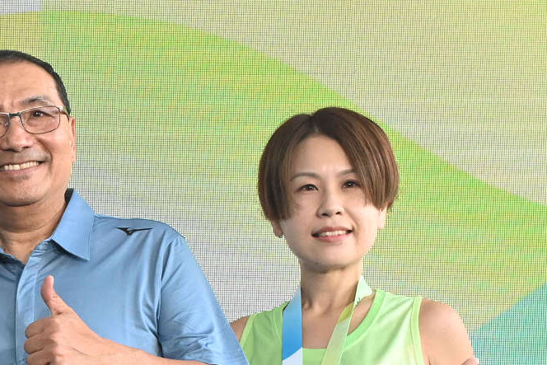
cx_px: -256
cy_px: 477
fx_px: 2128
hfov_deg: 13.8
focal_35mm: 140
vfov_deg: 9.6
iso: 1400
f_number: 6.3
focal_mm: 31
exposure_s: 1/200
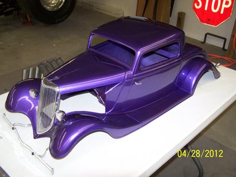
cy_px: 88
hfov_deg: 49.0
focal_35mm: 38
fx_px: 259
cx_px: 118
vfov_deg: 37.7
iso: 140
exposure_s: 1/60
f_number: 2.8
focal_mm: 6.3
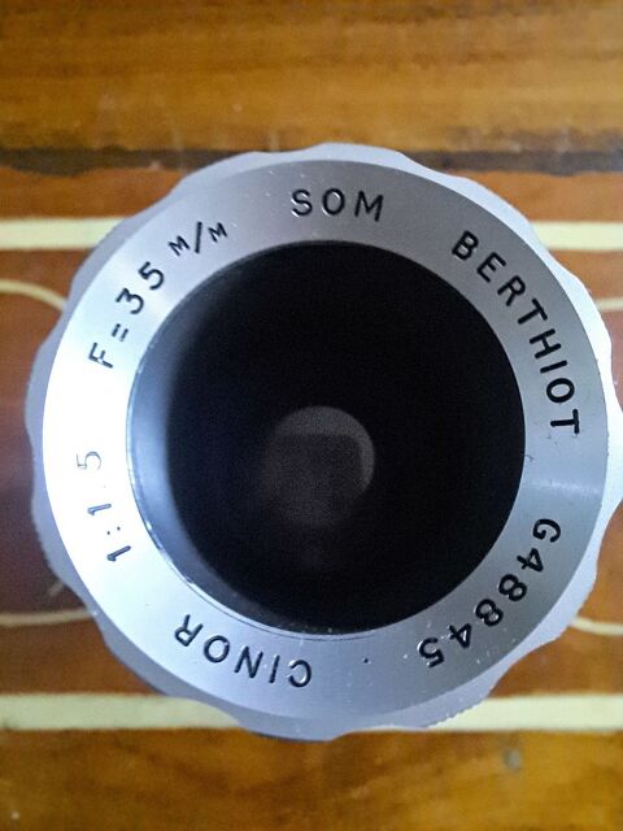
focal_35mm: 25
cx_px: 312
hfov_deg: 54.9
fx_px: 600
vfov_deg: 69.4
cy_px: 416
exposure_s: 1/20
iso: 400
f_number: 2.4
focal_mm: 2.13
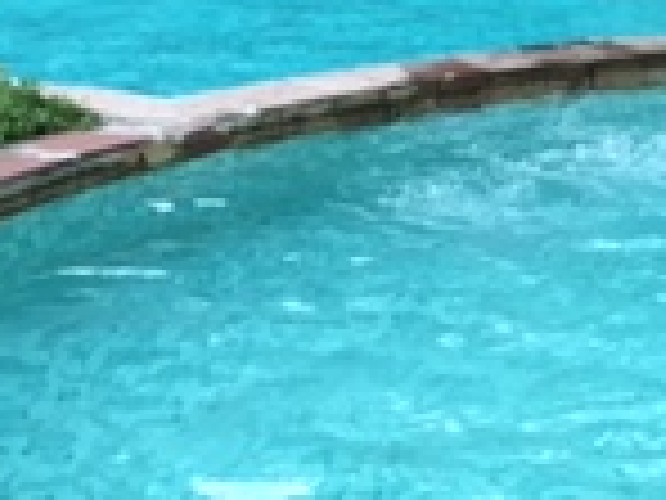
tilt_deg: -8.1
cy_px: -72
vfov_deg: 11.7
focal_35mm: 125
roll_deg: -1.6
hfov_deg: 14.3
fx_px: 2405
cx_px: 1102
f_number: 2.2
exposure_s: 1/30
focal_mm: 4.15
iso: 32
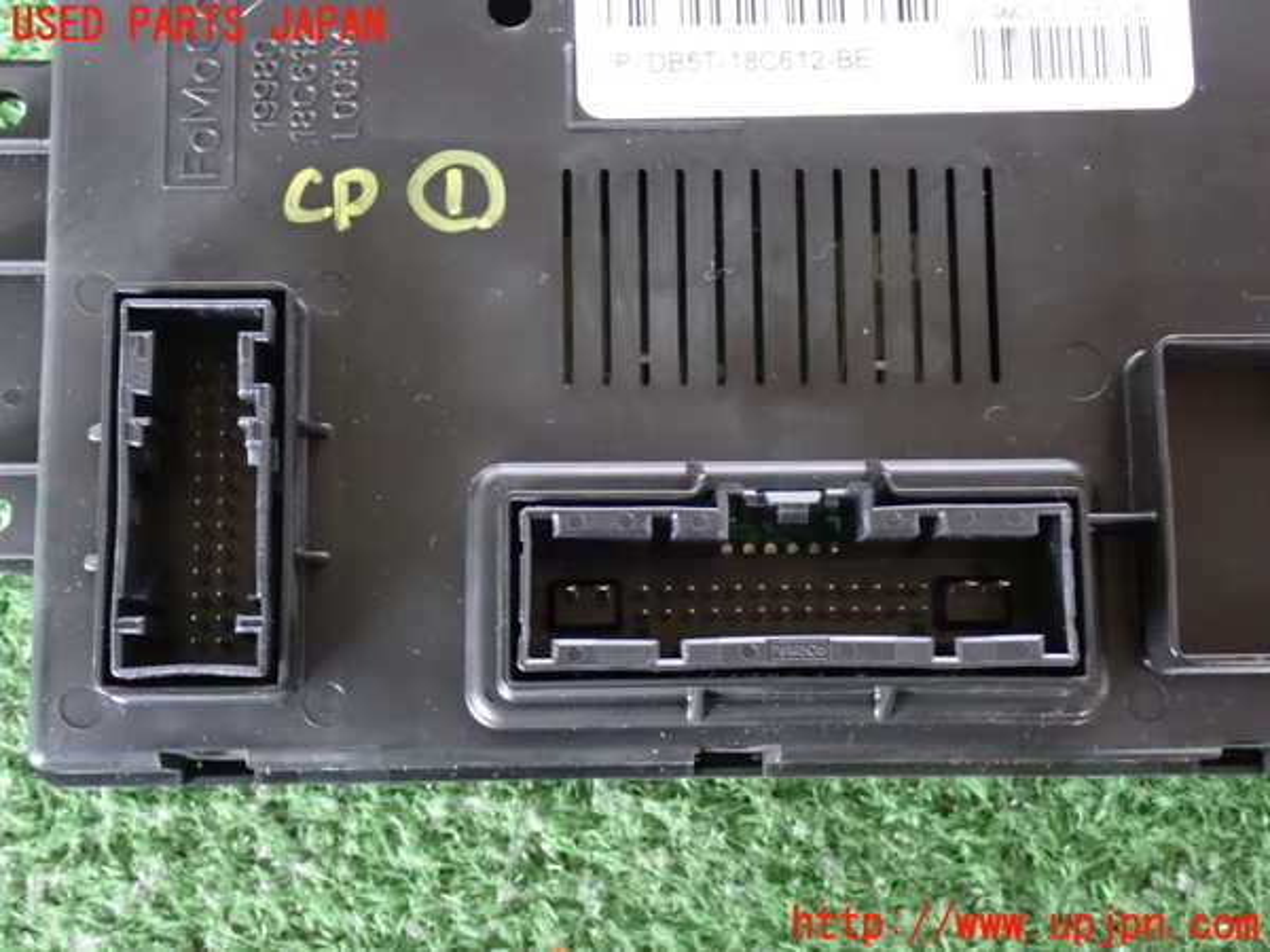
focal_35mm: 54
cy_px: 476
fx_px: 1981
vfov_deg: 27.0
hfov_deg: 35.5
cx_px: 635
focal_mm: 9.65
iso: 1600
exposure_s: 1/13
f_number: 3.3
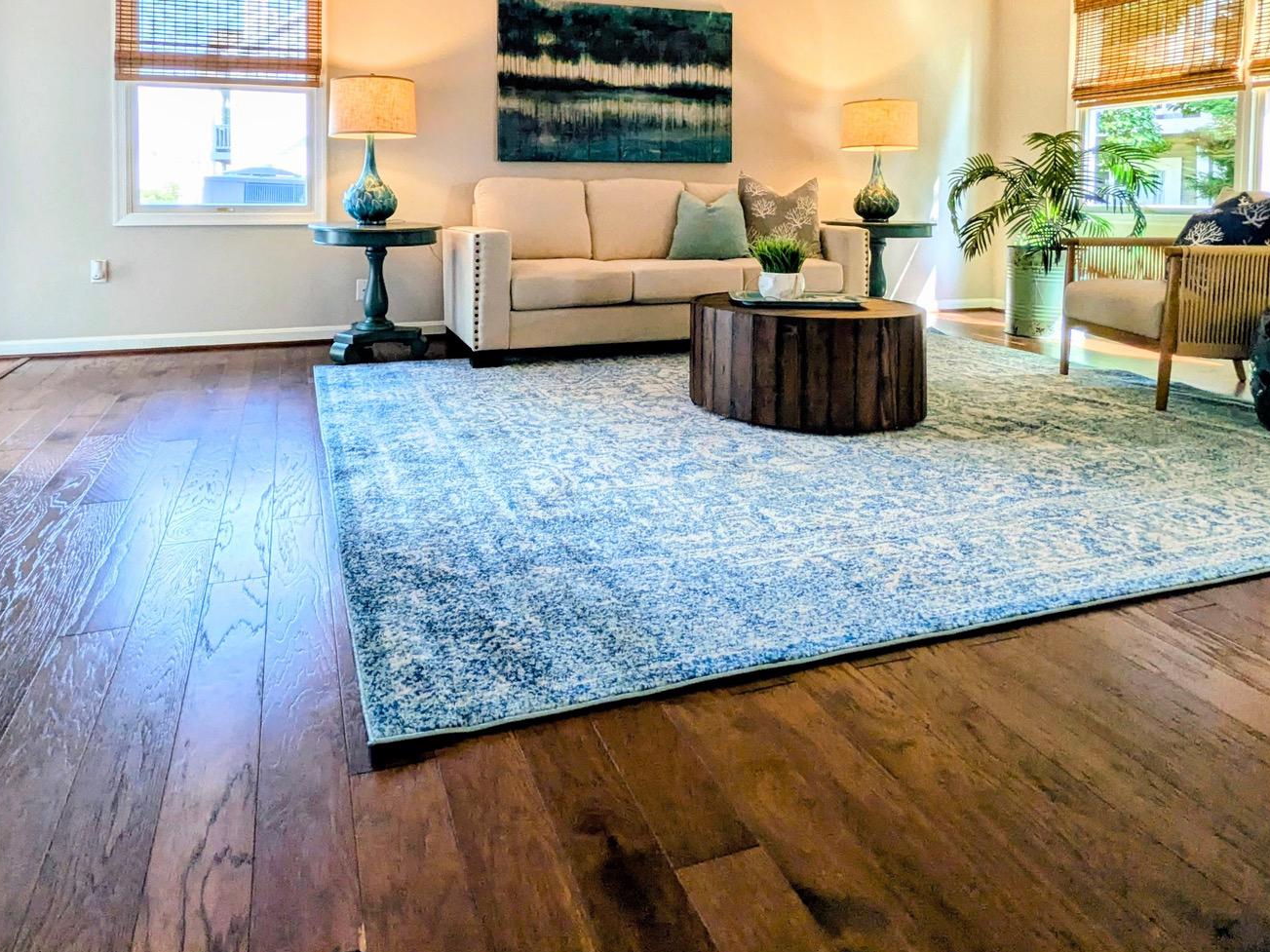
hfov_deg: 75.9
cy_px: 218
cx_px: 541
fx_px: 807
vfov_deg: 57.4
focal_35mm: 22
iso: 87
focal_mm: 1.85
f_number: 2.2
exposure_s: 1/124
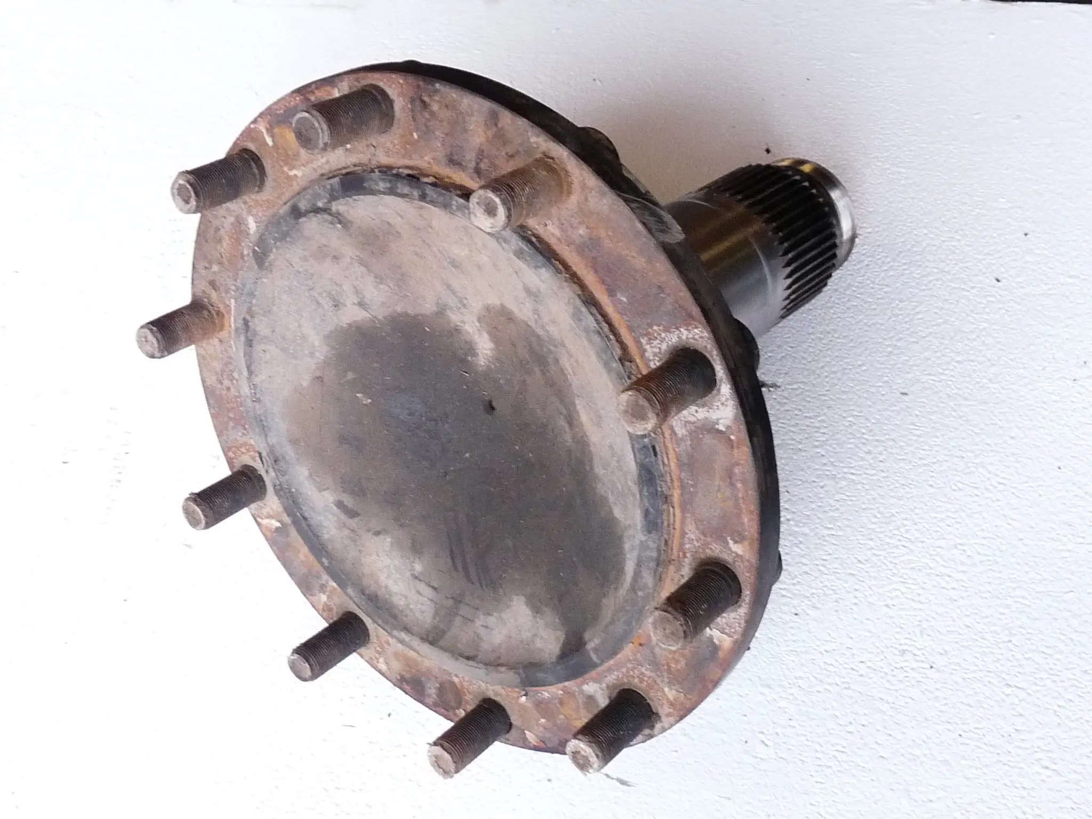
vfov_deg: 30.3
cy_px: 410
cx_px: 546
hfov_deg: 39.7
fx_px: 1514
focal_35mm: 48
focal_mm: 4.8
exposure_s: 1/30
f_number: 2.8
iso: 320
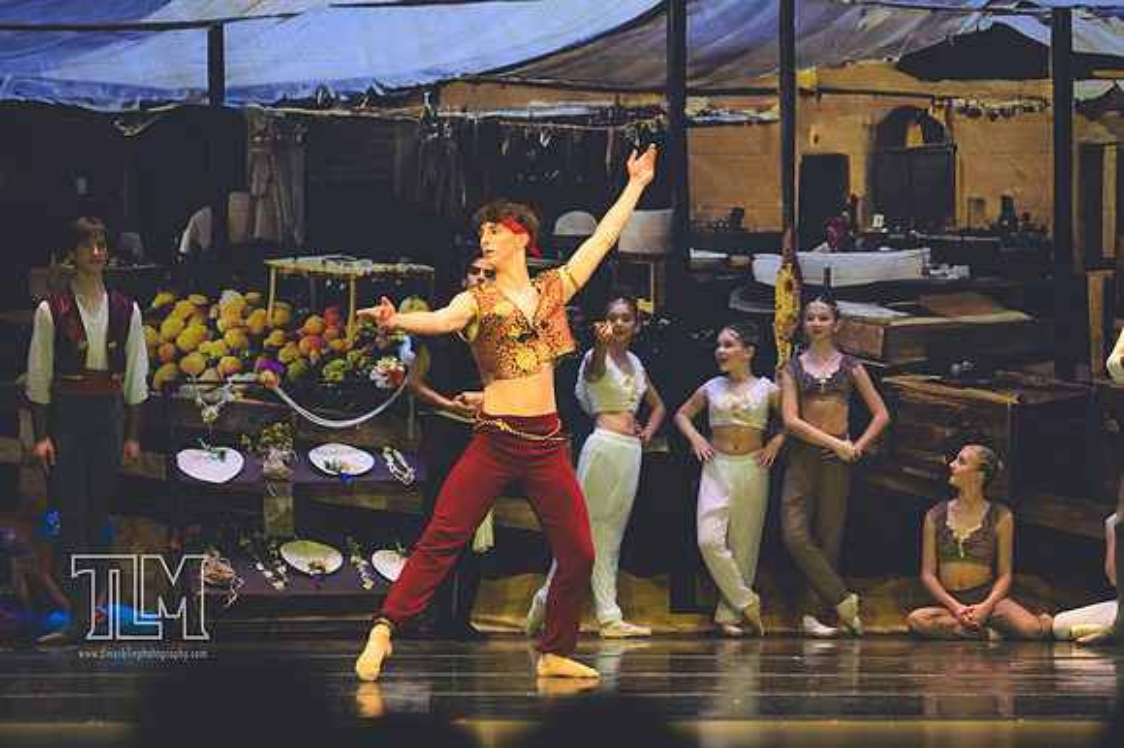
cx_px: 562
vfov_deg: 5.6
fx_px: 7707
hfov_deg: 8.3
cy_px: 374
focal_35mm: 247
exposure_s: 1/500
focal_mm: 165
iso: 1600
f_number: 2.8
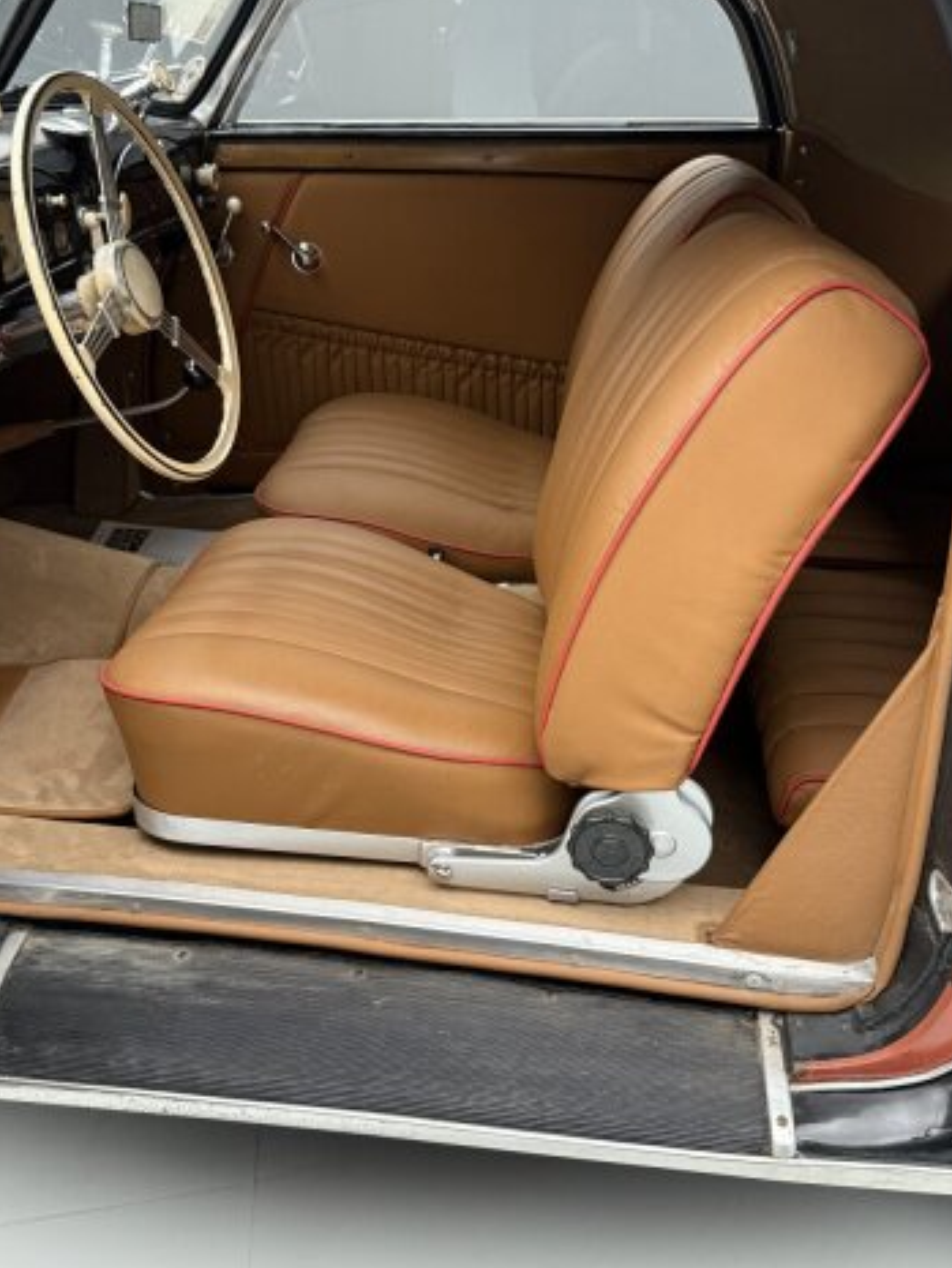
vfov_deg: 55.3
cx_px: 428
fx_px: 1210
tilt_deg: -25.0
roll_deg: +0.7
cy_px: 638
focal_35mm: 33
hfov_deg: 42.9
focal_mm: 6.76
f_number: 1.78
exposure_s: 1/49
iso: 320
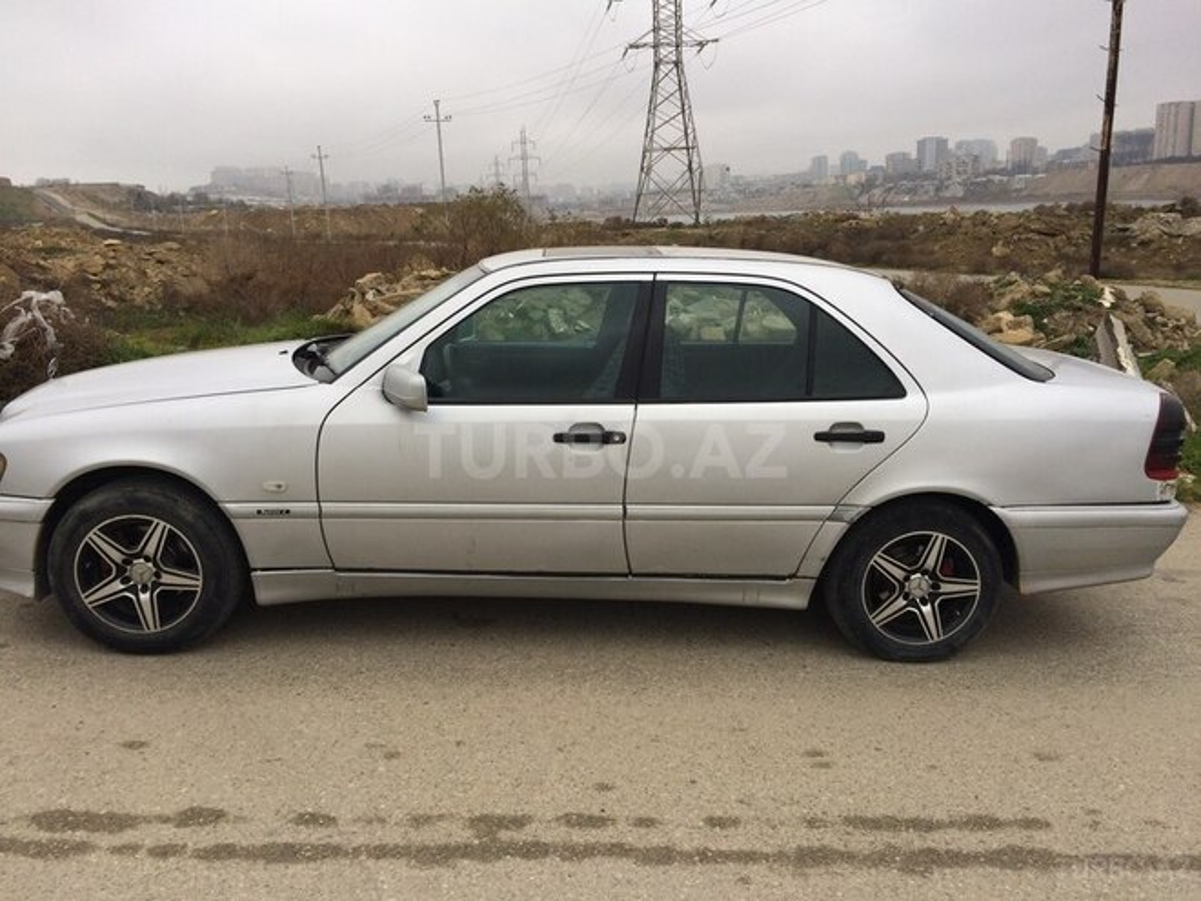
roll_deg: +2.6
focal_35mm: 29
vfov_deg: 48.2
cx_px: 600
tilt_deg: -10.8
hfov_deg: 61.7
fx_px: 1006
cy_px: 450
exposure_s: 1/533
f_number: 2.2
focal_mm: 4.15
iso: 32
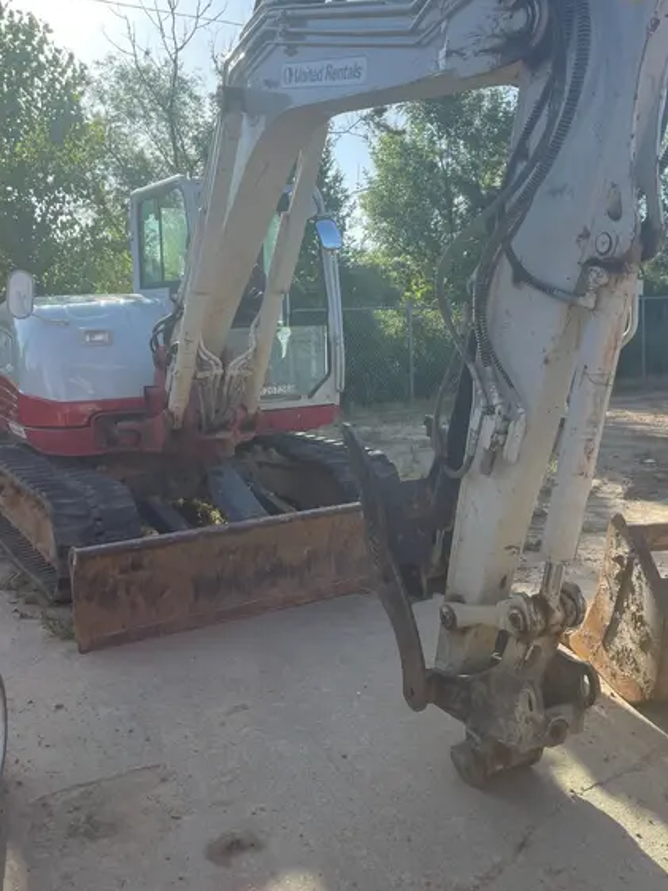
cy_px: 406
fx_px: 874
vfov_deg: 53.9
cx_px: 392
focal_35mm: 34
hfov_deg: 41.7
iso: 32
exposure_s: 1/1276
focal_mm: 4.2
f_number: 1.6
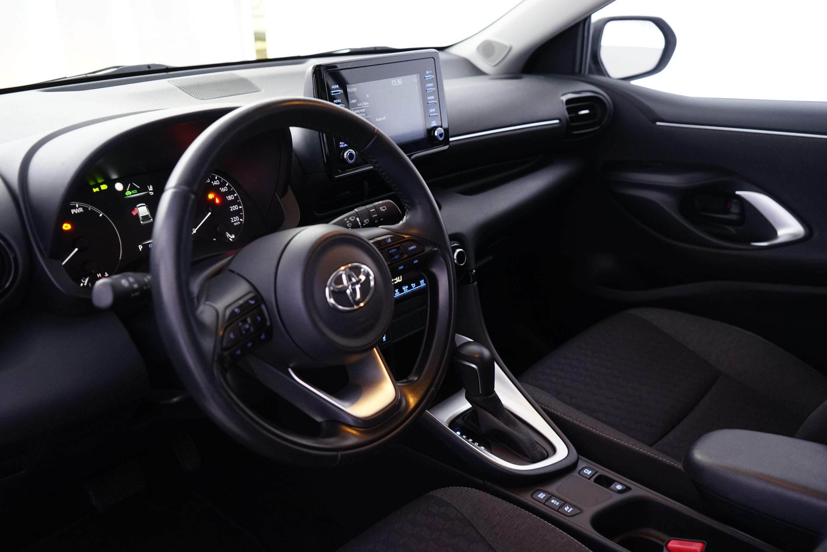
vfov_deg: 37.9
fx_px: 804
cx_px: 414
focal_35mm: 35
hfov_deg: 54.4
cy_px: 276
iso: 1600
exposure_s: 1/13
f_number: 4
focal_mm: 35
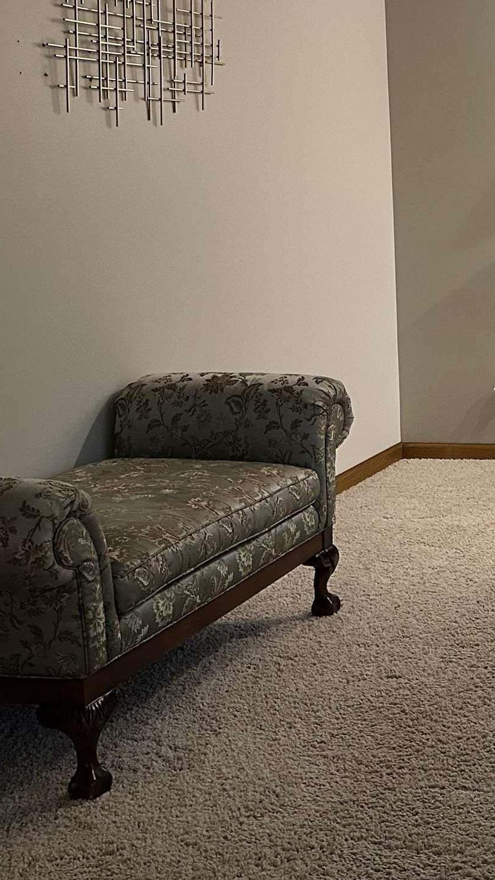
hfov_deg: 18.5
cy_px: 307
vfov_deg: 37.5
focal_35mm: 55
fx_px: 1284
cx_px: 804
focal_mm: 6.86
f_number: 1.78
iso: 400
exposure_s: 1/60
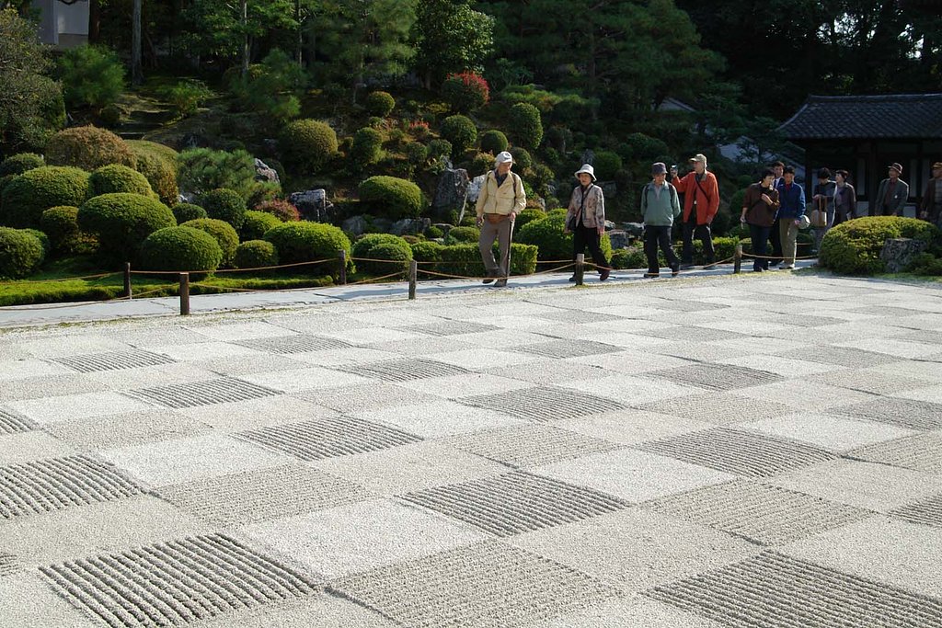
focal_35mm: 42
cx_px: 471
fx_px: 1099
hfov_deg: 46.4
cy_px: 314
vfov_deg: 31.9
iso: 400
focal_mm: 28
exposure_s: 1/90
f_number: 8
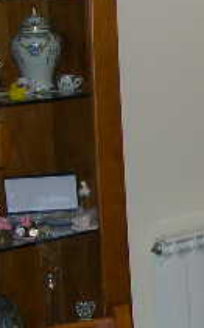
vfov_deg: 16.9
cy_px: 92
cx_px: 368
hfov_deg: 10.1
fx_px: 1096
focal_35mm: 123
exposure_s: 1/60
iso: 100
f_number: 2.8
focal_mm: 8
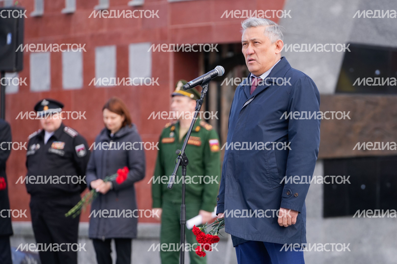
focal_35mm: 186
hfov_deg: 11.1
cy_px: 132
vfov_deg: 7.4
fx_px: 2050
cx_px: 198
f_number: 4
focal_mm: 186
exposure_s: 1/1000
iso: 320
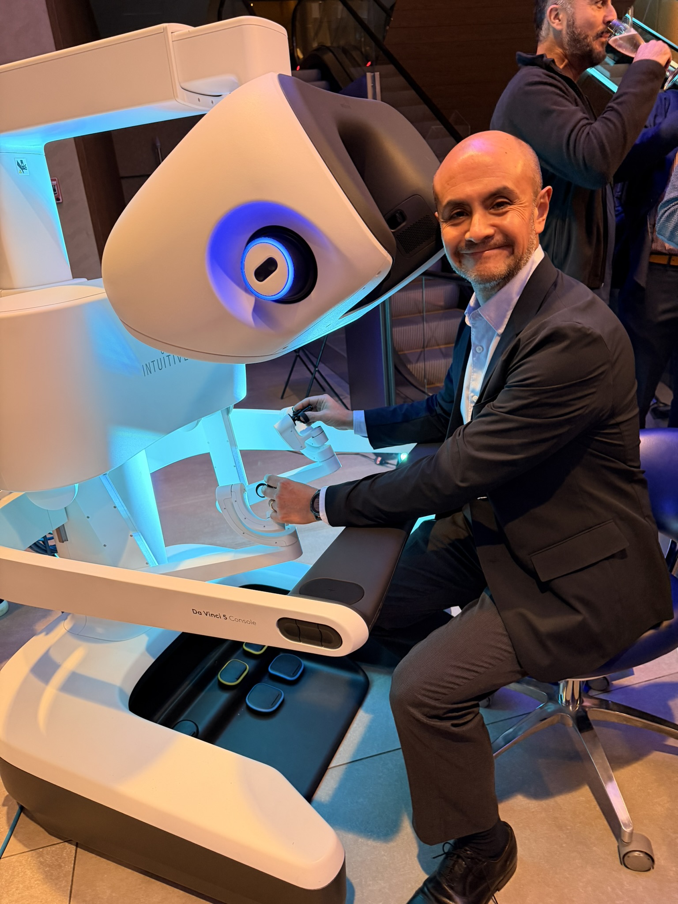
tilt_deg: -20.7
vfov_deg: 71.6
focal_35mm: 24
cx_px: 339
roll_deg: +6.6
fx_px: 627
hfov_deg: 56.8
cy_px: 452
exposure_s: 1/49
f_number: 1.78
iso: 320
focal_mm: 6.76
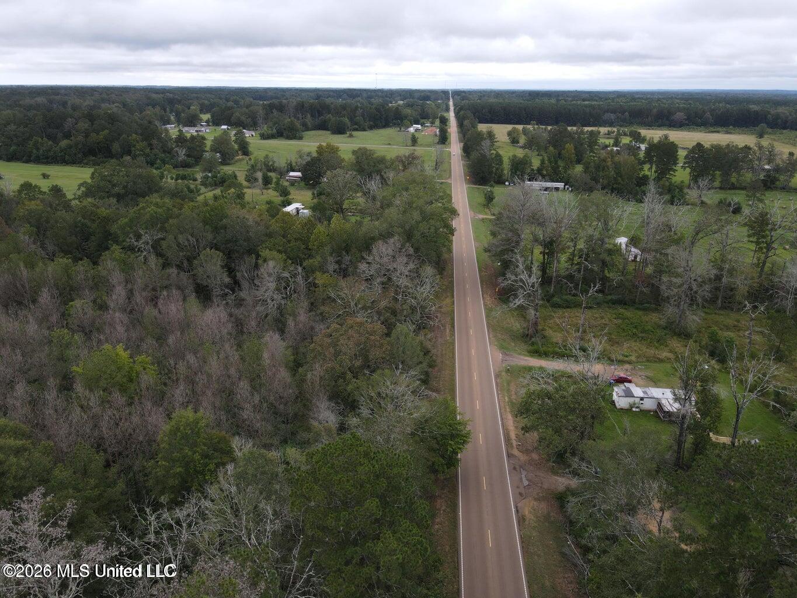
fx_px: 553
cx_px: 398
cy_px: 299
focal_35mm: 24
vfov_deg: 56.8
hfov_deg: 71.6
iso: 100
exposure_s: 1/160
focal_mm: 4.5
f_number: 2.8
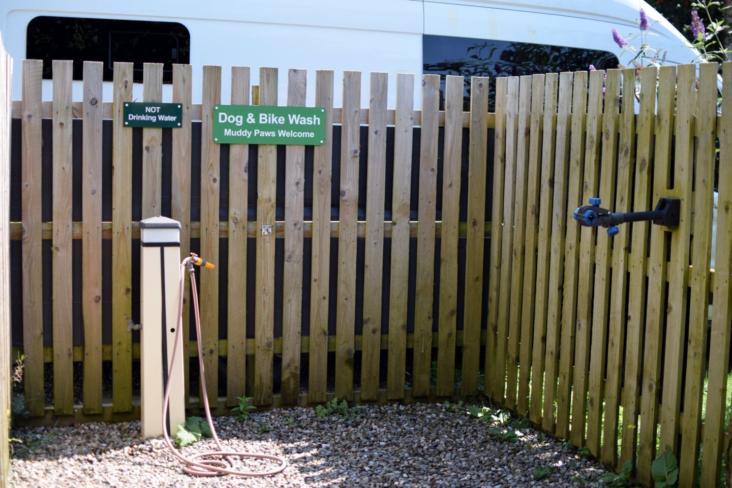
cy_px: 244
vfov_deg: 25.8
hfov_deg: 37.9
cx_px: 366
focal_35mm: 52
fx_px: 1067
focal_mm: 35
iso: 100
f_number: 1.8
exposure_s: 1/1000
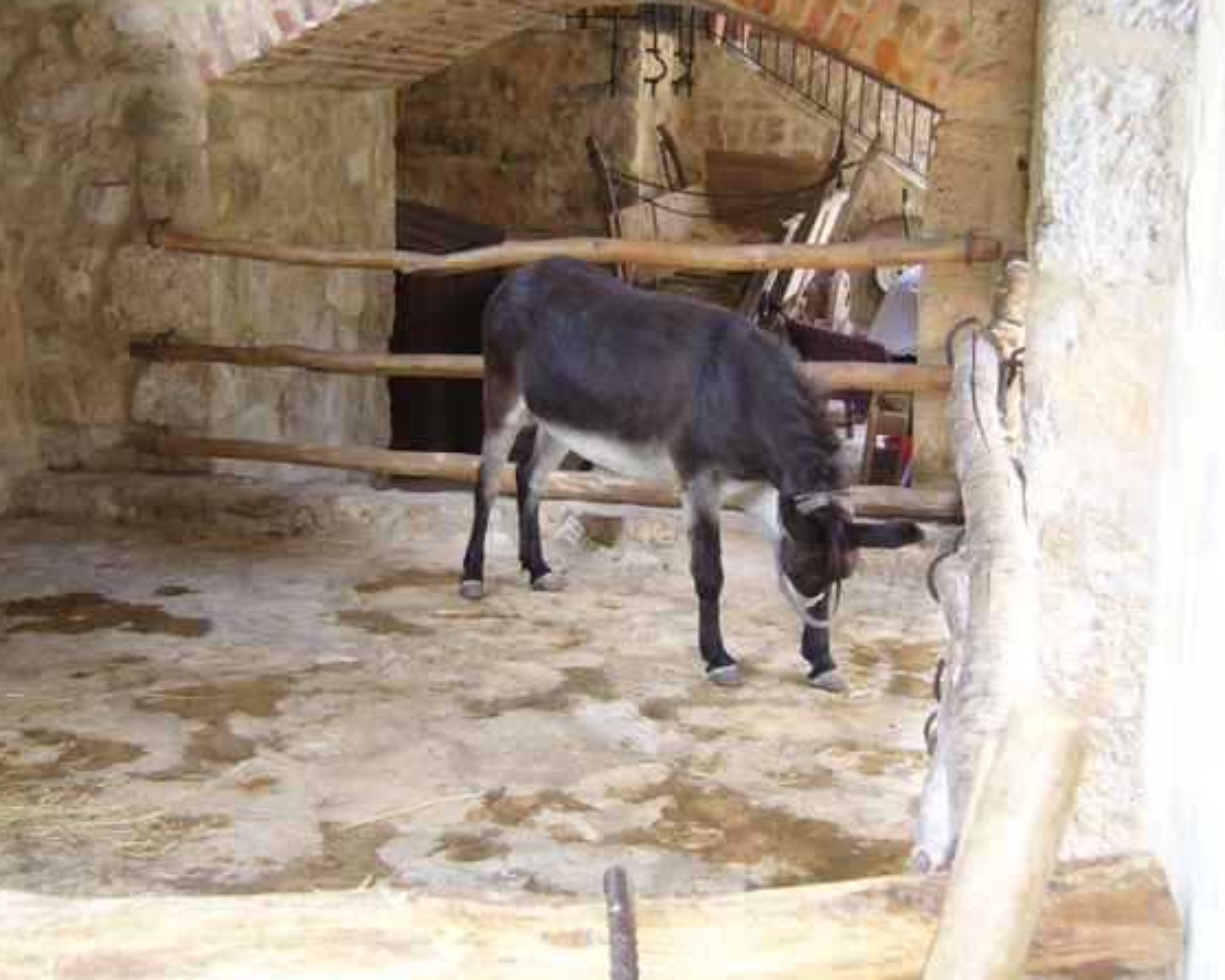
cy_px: 426
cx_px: 586
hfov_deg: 38.1
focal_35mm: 49
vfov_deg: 30.8
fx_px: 1776
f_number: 2.8
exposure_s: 1/30
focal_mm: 5.8
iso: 160
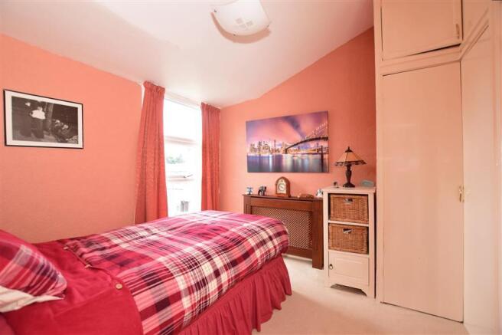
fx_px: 209
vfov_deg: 77.3
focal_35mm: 15
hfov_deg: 100.4
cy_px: 168
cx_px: 251
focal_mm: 10
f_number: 5
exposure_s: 1/30
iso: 200
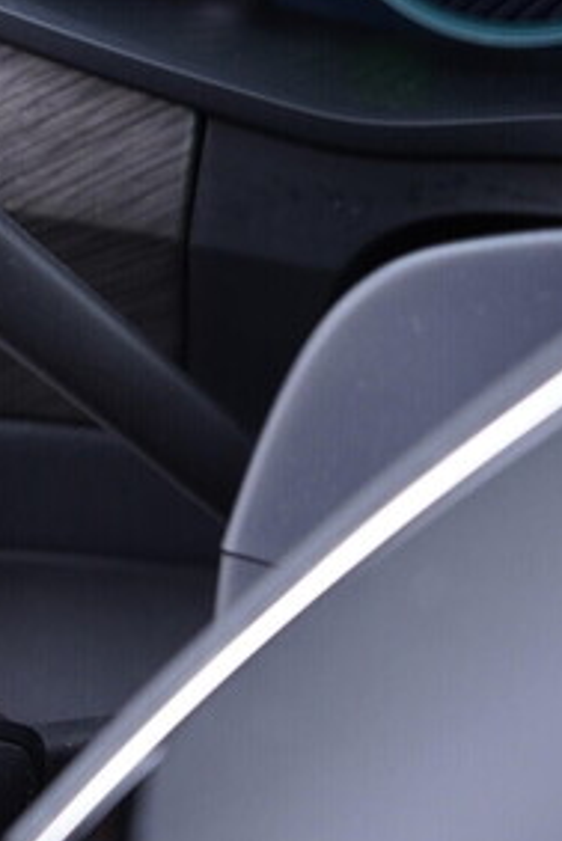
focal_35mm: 70
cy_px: 432
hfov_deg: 18.5
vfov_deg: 28.8
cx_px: -107
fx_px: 1637
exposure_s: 1/40
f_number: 2.8
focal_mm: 24
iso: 400
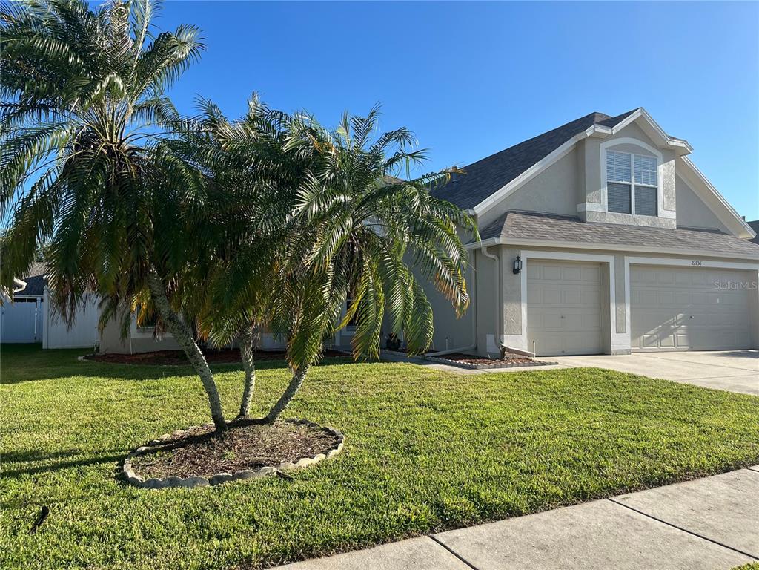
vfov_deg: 53.1
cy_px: 285
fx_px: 570
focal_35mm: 26
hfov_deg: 67.3
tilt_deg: +3.7
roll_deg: +0.8
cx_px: 380
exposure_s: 1/2062
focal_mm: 5.1
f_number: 1.6
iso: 50
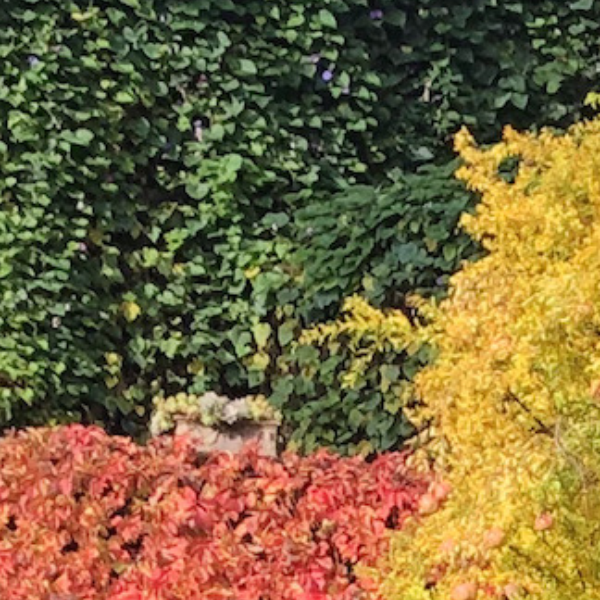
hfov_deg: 7.1
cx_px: 1533
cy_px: 1407
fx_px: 4491
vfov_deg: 7.2
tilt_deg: +3.0
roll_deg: -0.9
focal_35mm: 229
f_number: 1.8
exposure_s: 1/314
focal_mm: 3.99
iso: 20
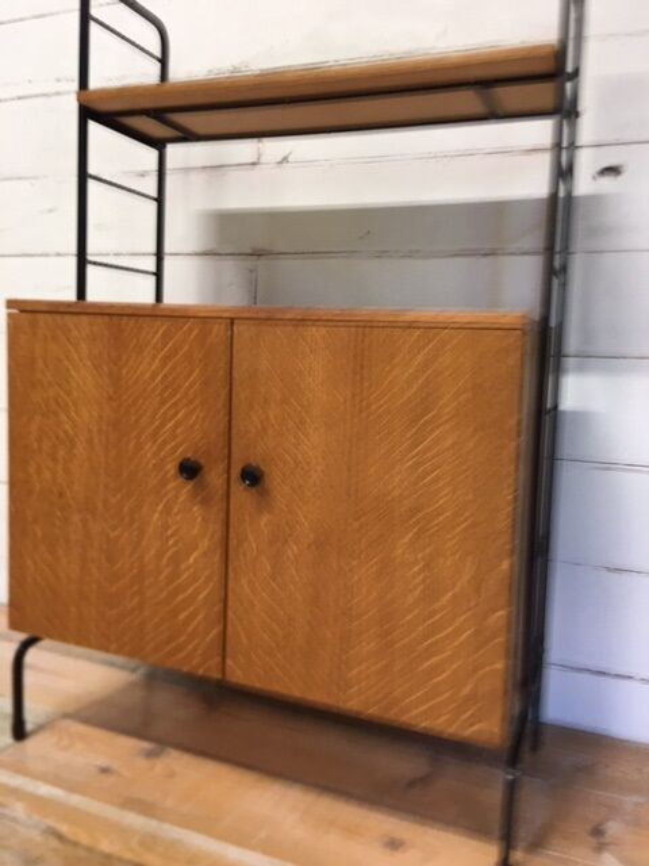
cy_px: 433
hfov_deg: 48.2
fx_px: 725
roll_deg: -3.3
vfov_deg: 61.7
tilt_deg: -3.6
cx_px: 324
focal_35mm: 29
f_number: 2.2
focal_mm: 4.15
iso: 40
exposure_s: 1/17
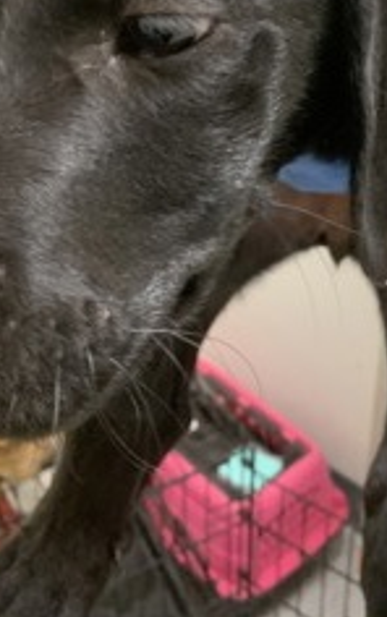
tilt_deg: -24.4
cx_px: 244
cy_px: 102
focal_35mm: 49
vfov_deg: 39.0
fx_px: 825
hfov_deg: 26.3
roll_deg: -0.8
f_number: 1.8
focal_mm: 4.25
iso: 250
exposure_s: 1/60
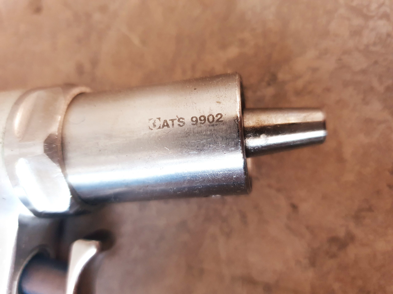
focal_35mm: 26
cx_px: 196
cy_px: 147
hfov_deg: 67.3
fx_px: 295
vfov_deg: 53.1
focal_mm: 4.3
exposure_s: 1/50
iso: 320
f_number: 1.5
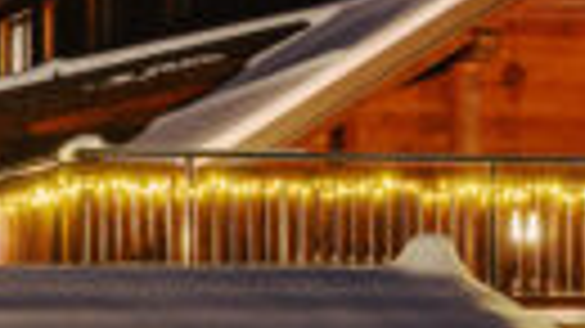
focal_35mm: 285
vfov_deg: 4.2
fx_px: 4421
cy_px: 465
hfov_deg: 7.6
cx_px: 274
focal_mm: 34.5
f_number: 7.1
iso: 100
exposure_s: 10
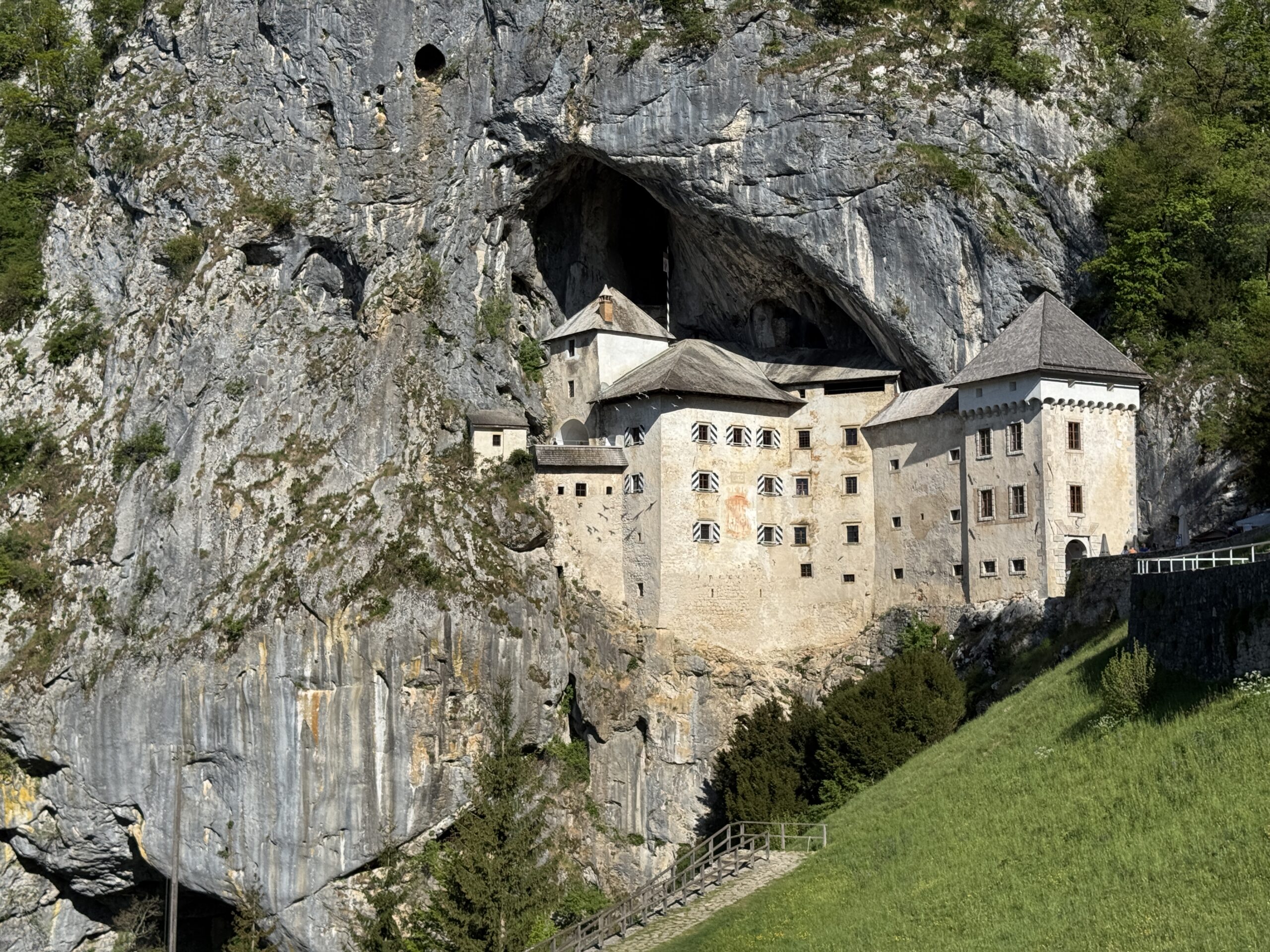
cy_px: 476
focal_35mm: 48
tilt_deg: +6.3
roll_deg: -0.5
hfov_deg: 39.7
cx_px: 635
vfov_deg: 30.3
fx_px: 1761
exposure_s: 1/7092
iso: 64
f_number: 1.78
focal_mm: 6.76
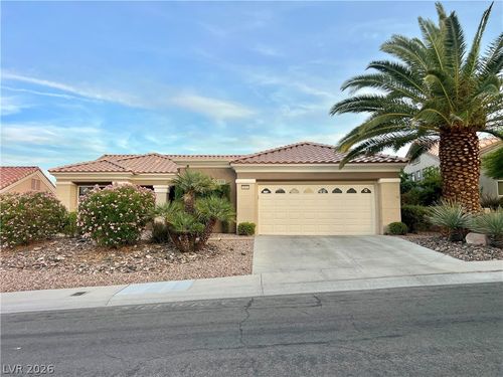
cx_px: 252
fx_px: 378
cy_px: 188
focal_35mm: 26
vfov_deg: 53.1
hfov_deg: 67.3
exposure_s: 1/646
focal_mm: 5.7
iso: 50
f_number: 1.5
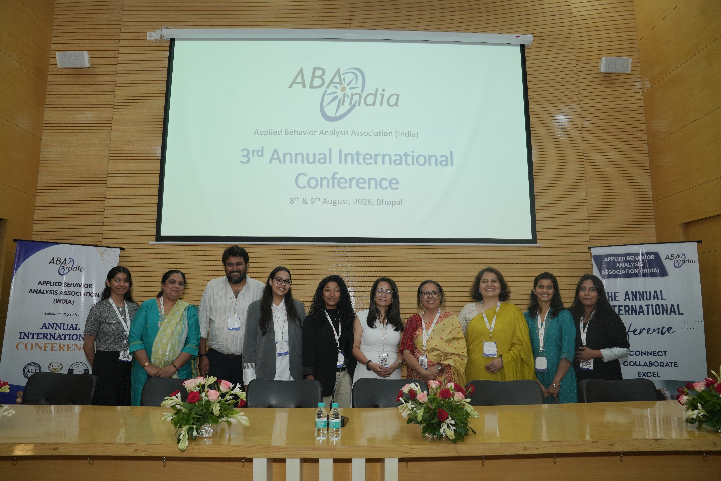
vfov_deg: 53.1
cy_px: 240
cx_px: 360
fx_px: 481
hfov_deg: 73.7
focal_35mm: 24
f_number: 5.6
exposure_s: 1/160
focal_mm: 24
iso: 1250
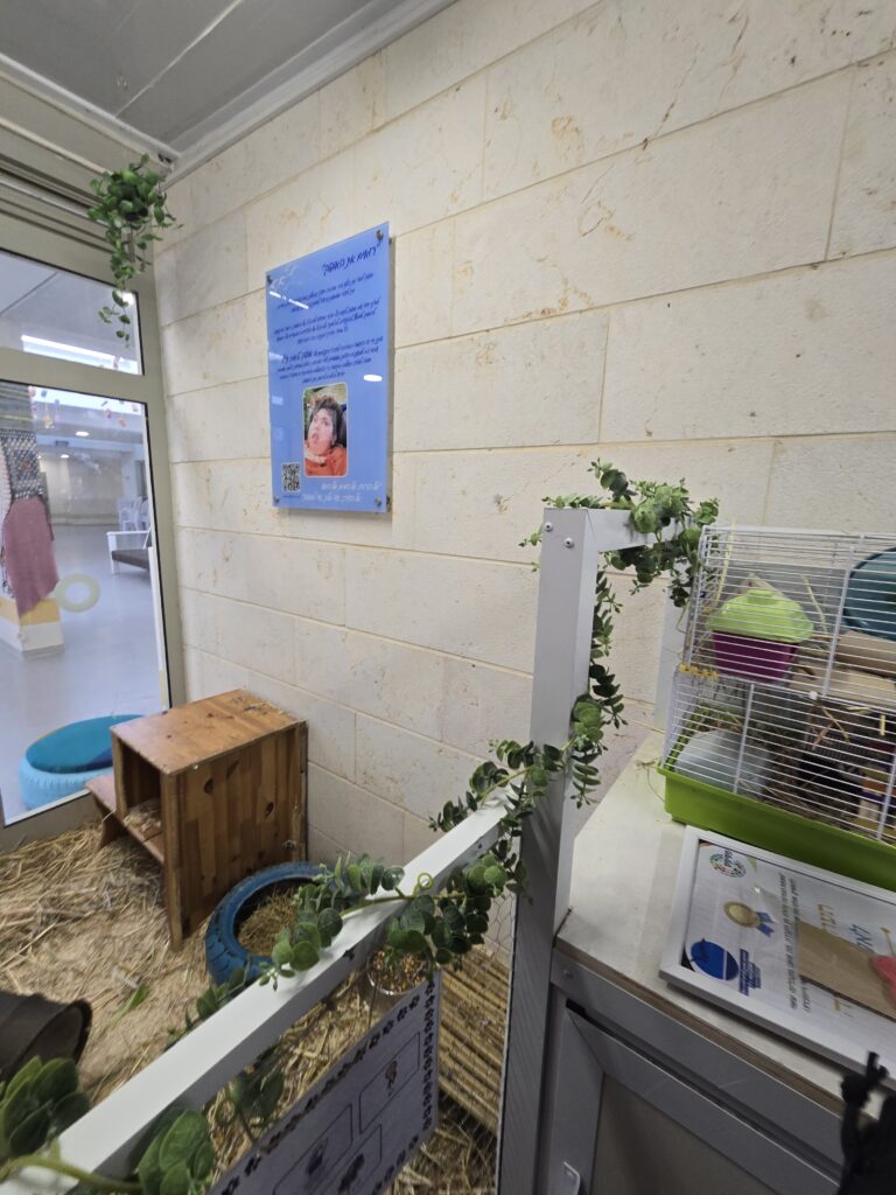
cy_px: 598
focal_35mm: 13
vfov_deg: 106.2
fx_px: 449
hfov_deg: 89.9
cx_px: 448
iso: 100
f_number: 2.2
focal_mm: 2.2
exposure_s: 1/50
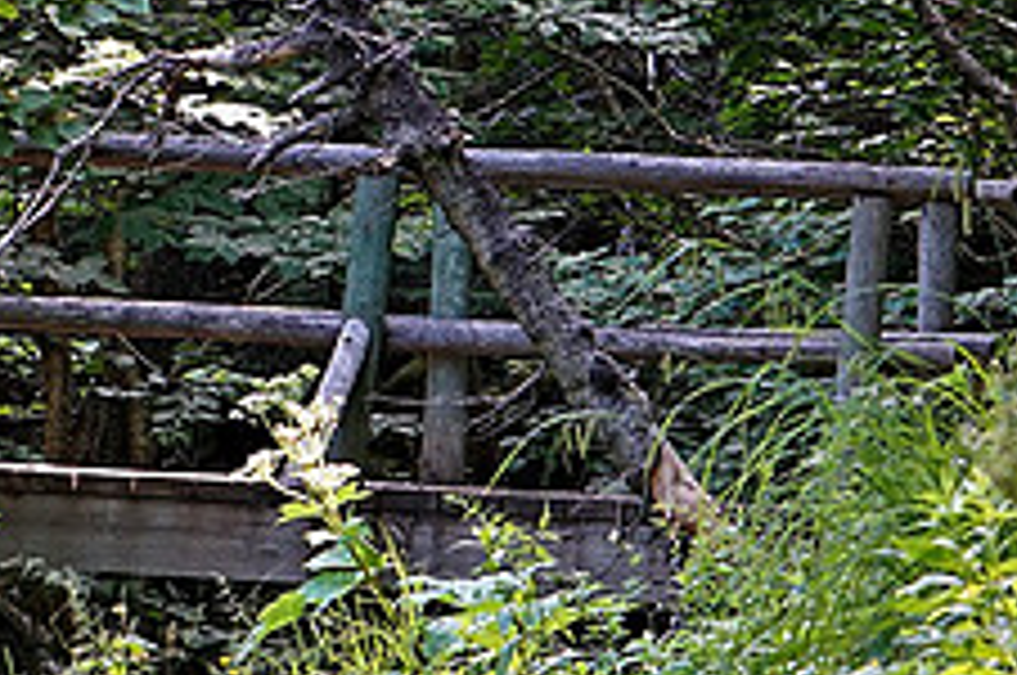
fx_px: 9684
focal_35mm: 343
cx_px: 490
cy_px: 259
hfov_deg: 6.0
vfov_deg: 4.0
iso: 800
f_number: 9
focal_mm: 89
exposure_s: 1/50
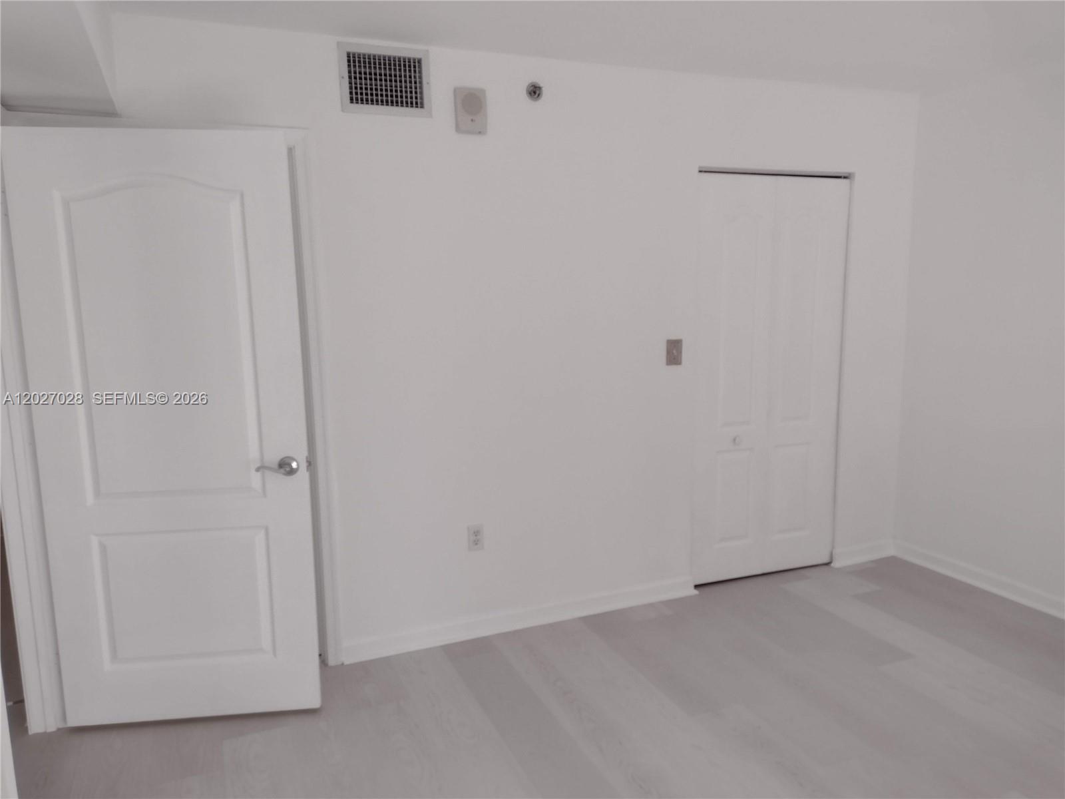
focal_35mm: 27
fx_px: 831
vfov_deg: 51.4
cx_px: 532
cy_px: 400
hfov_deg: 65.3
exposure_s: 1/280
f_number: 1.7
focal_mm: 4.71
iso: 100
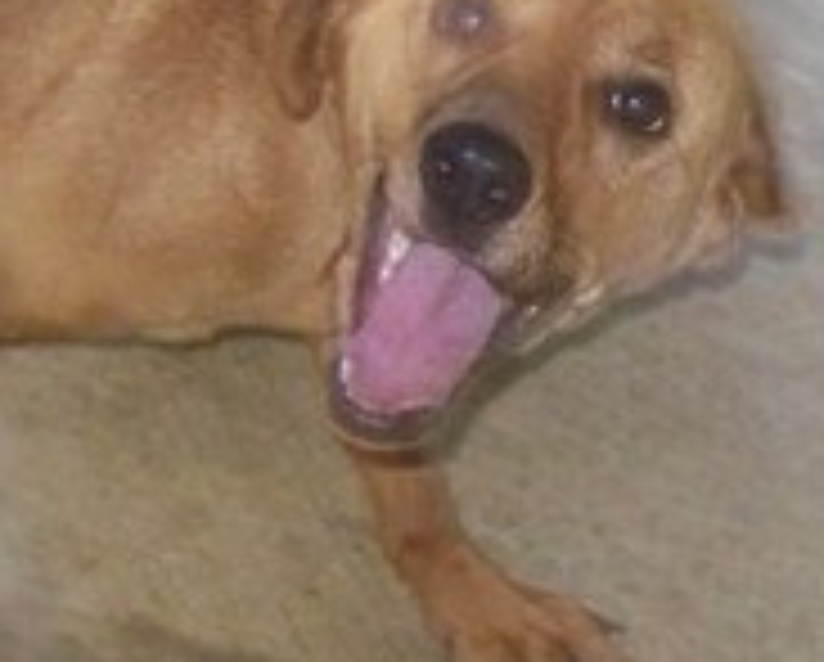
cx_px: 1067
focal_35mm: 147
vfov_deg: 10.5
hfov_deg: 12.7
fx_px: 3591
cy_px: 232
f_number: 2.7
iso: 200
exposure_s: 1/64
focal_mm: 6
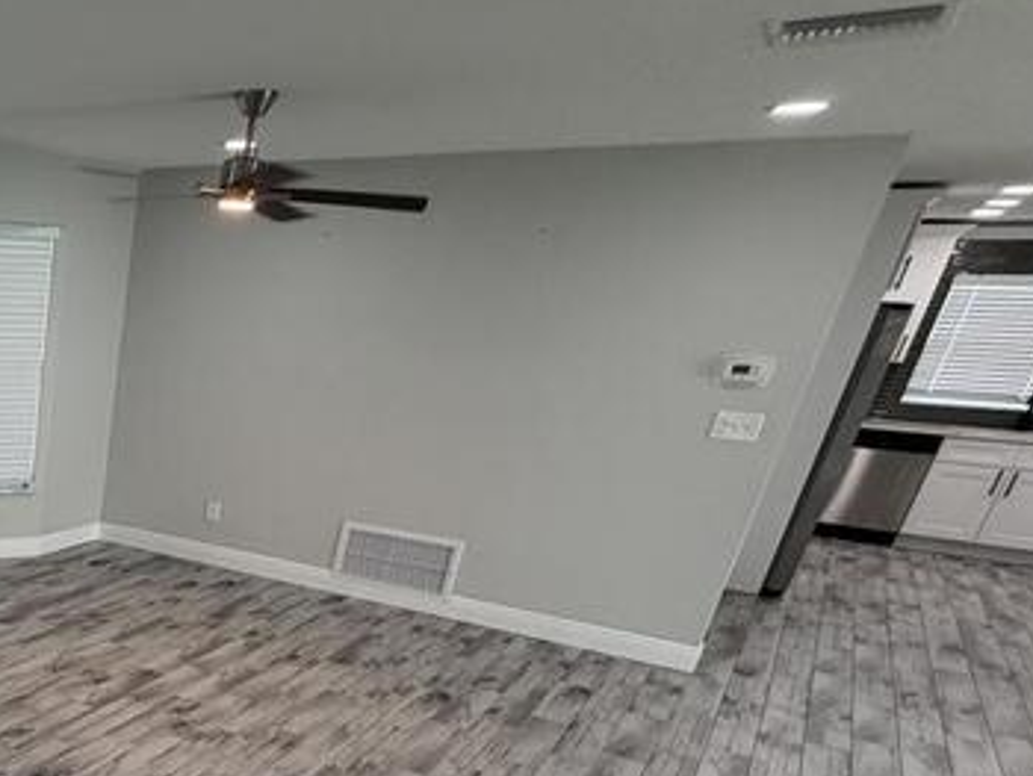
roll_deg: -1.3
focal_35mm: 32
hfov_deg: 43.7
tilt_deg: -25.1
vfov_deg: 40.6
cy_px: 708
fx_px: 956
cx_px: -106
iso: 125
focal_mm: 2.22
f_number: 2.2
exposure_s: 1/120
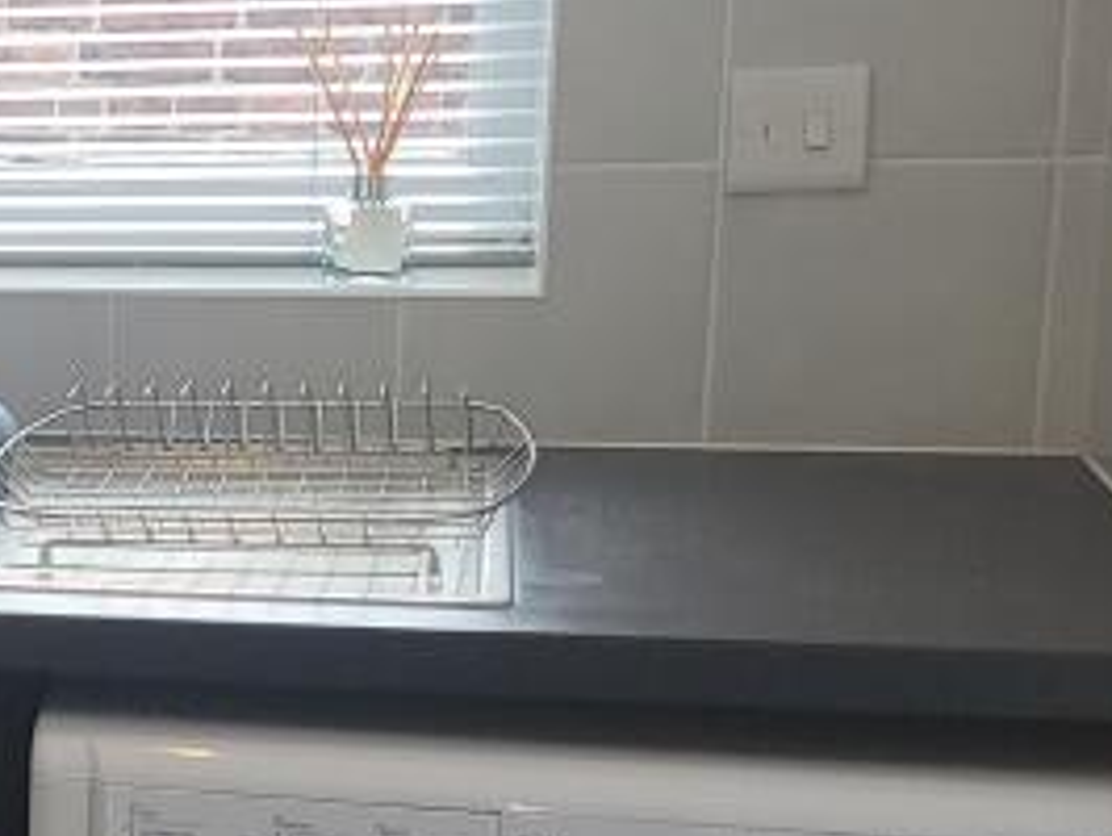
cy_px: 627
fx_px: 3215
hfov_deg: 16.6
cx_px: -836
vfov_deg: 14.8
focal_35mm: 100
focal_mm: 5.4
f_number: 1.8
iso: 40
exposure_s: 1/103
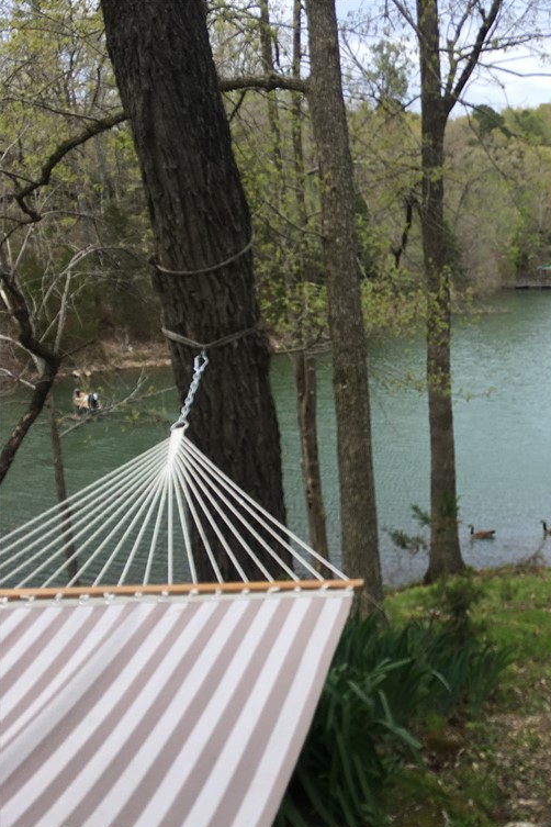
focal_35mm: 41
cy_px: 418
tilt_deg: -11.3
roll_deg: +2.2
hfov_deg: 30.2
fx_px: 941
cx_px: 560
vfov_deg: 47.4
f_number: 2.2
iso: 25
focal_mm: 4.15
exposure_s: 1/777
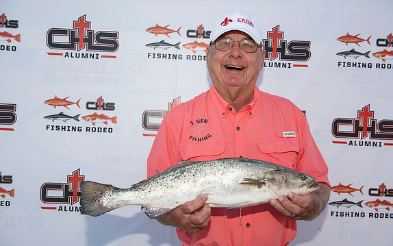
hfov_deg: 54.0
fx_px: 386
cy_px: 126
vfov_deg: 35.3
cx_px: 198
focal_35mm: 36
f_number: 5
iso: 50
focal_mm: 35
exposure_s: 1/250
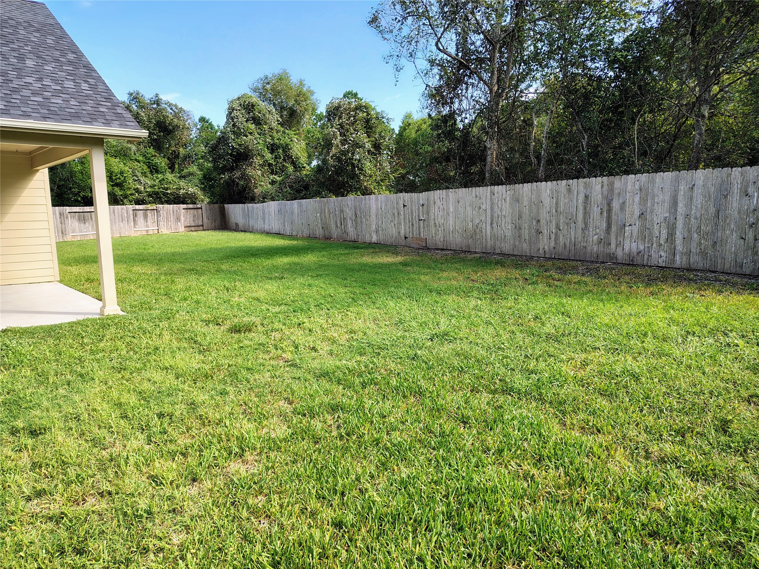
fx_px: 526
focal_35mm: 24
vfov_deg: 56.8
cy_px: 284
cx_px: 380
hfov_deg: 71.6
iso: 100
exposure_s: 1/483
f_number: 1.8
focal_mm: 5.56
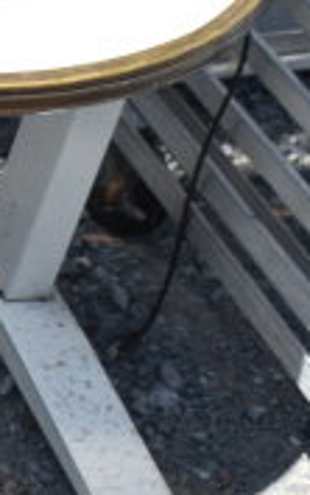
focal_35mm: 153
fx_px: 2060
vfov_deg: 13.7
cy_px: 203
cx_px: -391
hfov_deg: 8.0
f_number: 8
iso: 200
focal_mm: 29
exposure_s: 1/250
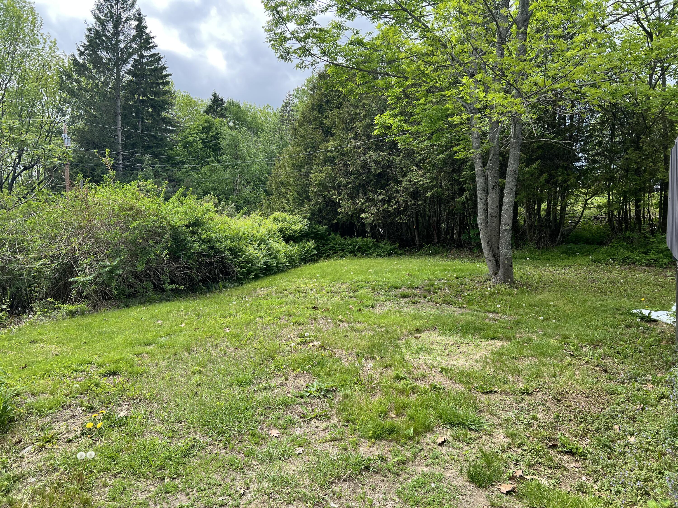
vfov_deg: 53.1
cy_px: 254
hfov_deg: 67.3
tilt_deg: -5.7
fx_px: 509
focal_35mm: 26
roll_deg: -1.0
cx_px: 339
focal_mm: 5.7
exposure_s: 1/1252
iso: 50
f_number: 1.5
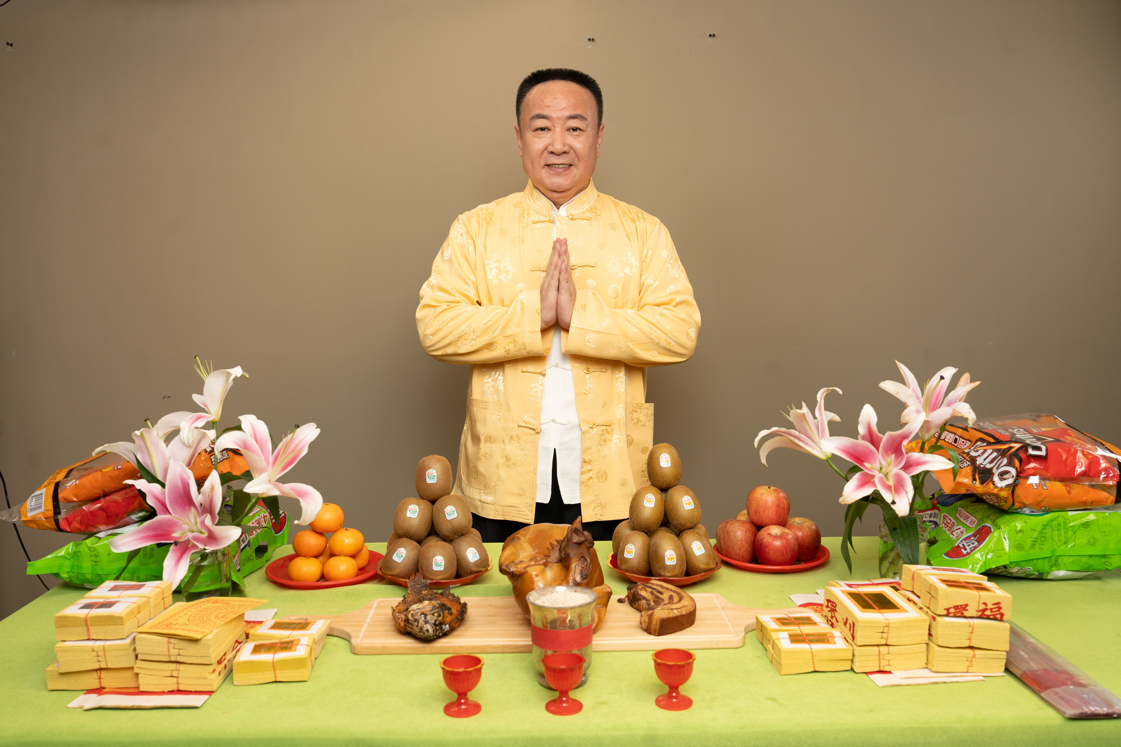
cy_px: 374
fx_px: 965
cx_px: 560
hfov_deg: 60.3
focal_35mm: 31
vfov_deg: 42.3
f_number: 6.3
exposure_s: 1/160
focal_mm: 31
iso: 500
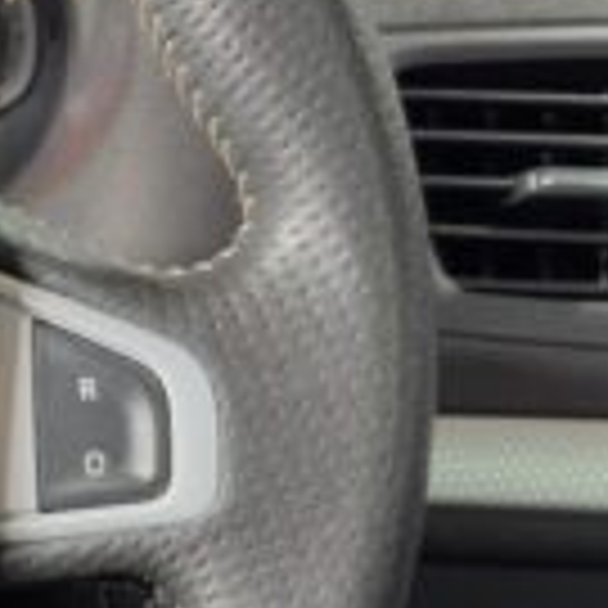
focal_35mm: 122
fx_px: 2424
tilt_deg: -23.9
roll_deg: +0.3
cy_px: 403
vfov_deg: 14.3
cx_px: -554
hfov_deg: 12.7
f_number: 1.6
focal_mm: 5.96
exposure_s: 1/30
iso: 400
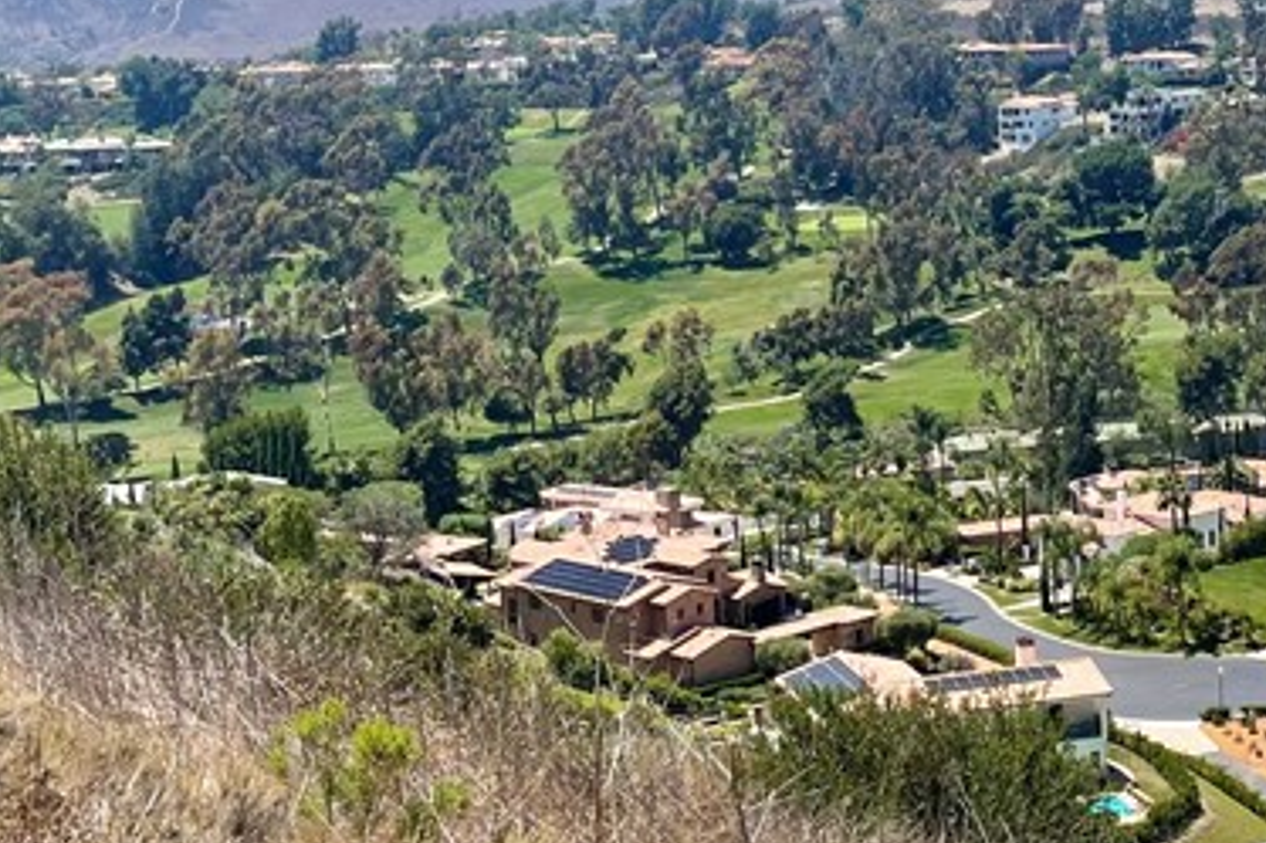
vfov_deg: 18.4
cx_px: 1080
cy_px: 355
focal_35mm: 74
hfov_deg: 26.6
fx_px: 2601
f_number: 1.6
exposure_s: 1/3559
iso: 32
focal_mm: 5.1
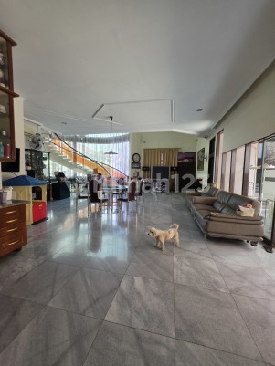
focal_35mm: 13
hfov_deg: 89.9
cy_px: 183
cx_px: 138
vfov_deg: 106.2
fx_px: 138
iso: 160
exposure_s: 1/50
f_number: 1.9
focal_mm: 2.2
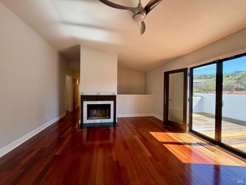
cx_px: 123
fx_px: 99
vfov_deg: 85.7
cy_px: 92
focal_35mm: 14
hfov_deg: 102.1
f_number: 2.2
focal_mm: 2.22
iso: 64
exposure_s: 1/121
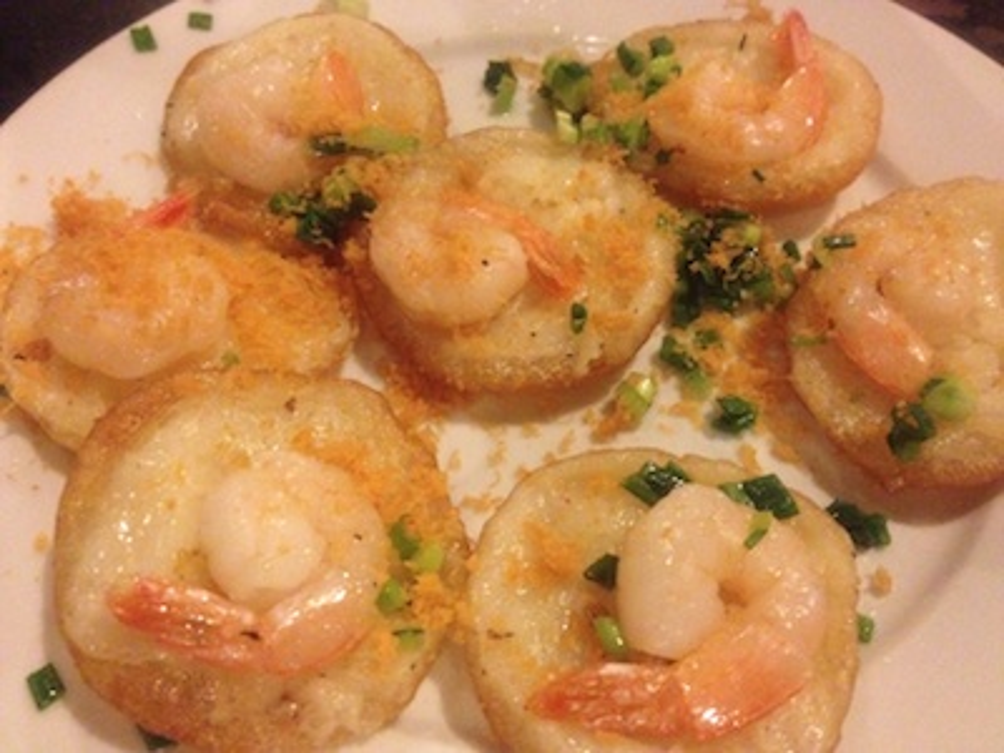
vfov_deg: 40.7
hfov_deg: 52.6
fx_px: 1015
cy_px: 376
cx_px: 502
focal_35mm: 35
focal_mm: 4.28
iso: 800
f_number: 2.4
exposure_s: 1/15
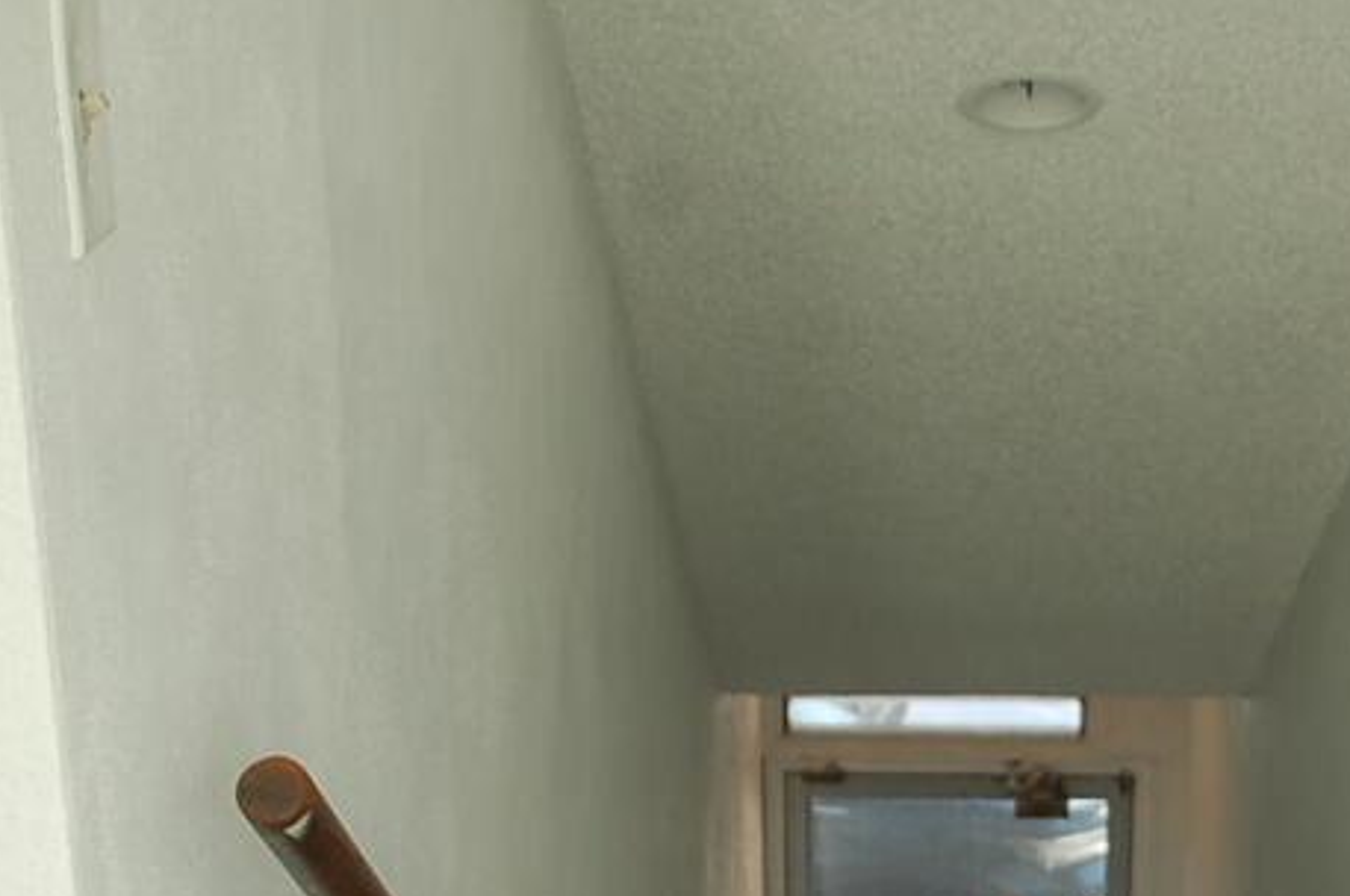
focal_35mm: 94
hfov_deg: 21.3
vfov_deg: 14.3
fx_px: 3520
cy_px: 927
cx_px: 1203
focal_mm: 28
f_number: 5.6
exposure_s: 1/125
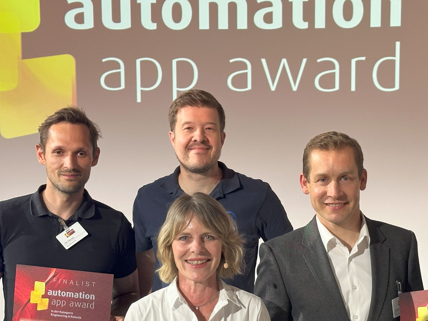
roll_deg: +0.0
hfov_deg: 22.9
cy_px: 218
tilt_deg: -7.3
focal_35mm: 85
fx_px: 1051
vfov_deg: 17.3
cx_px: 280
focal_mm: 6.86
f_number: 1.78
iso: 80
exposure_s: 1/60
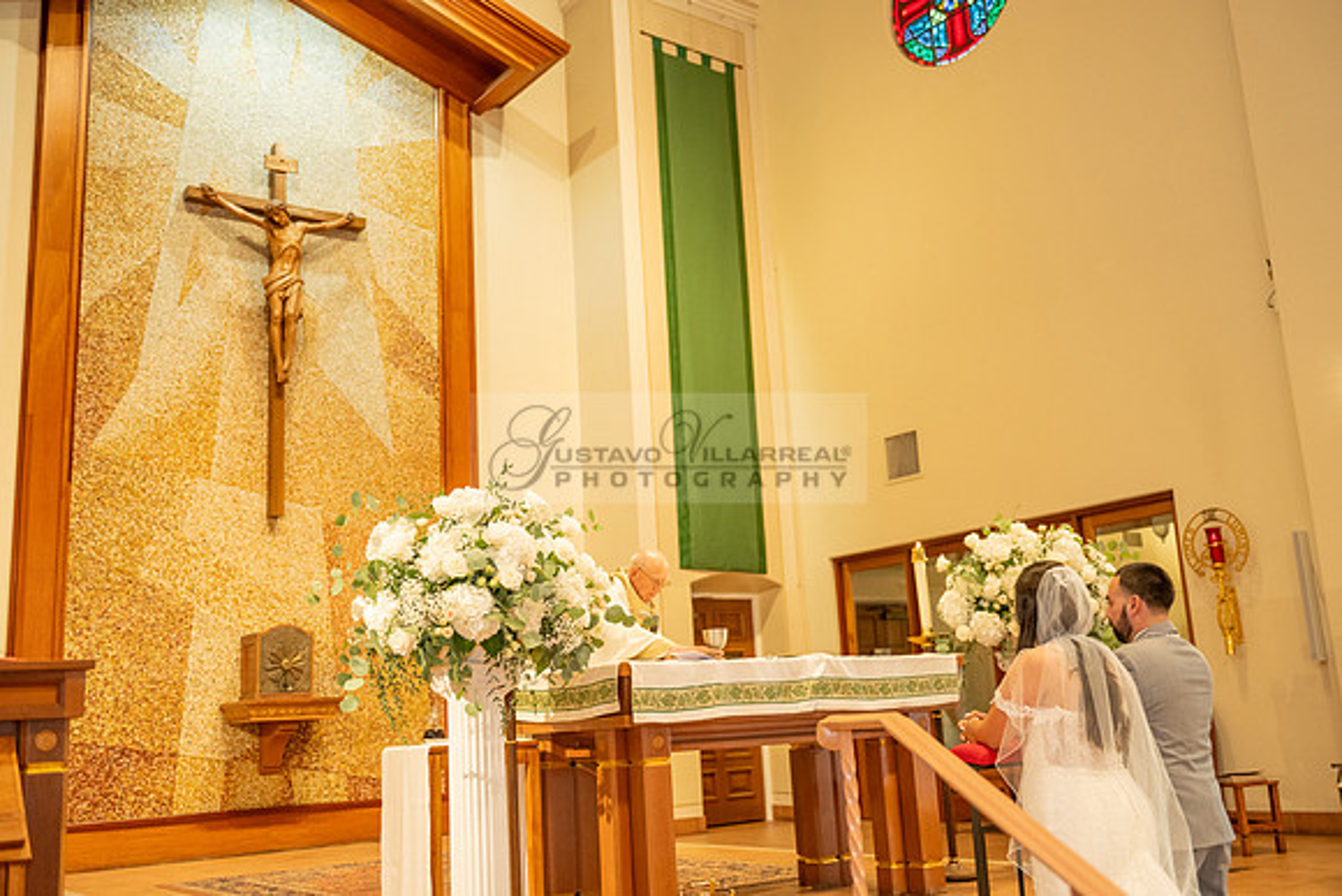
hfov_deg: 54.4
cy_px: 448
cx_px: 671
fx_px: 1305
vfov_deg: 37.9
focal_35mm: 35
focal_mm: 35
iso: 1600
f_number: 2.8
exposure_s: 1/160
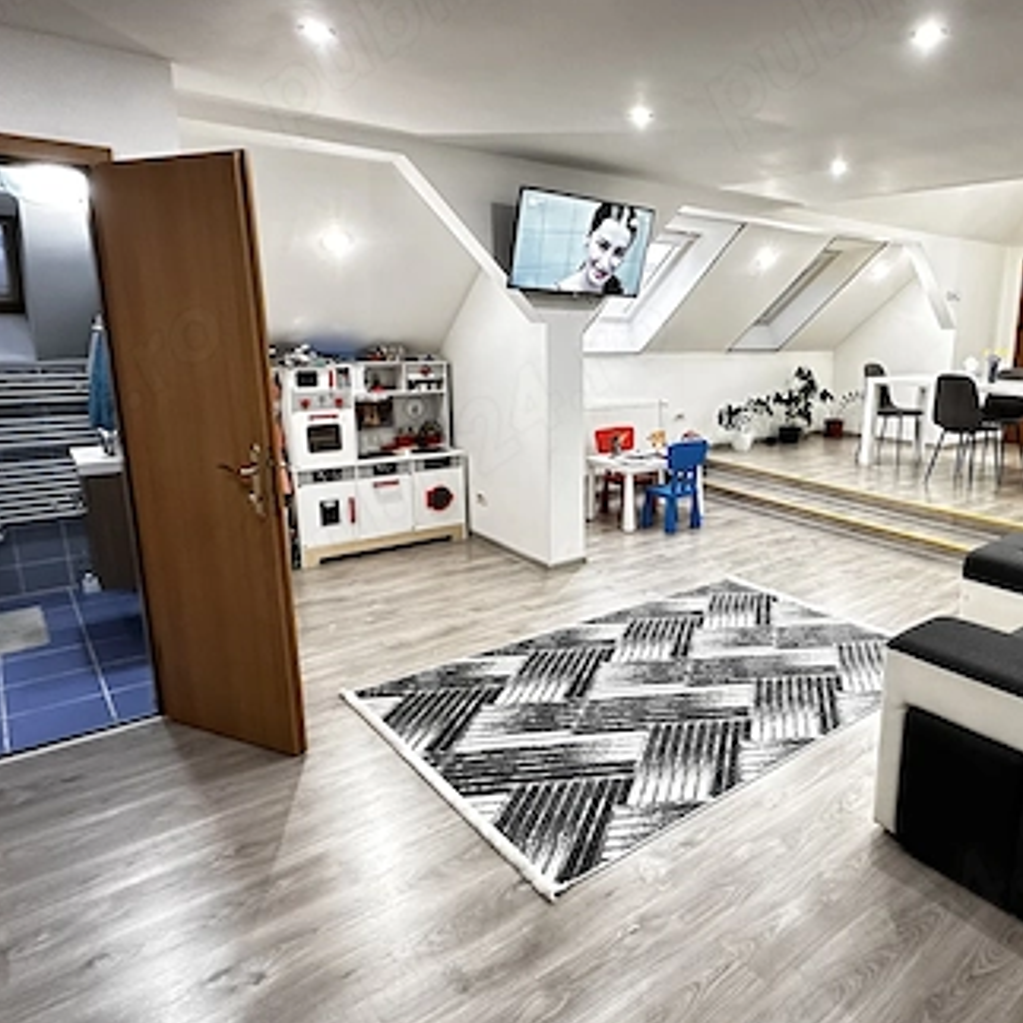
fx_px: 769
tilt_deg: -12.4
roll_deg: -0.9
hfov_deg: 65.4
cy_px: 491
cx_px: 684
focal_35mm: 23
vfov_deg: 67.2
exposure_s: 1/50
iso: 500
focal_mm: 2.22
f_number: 2.2
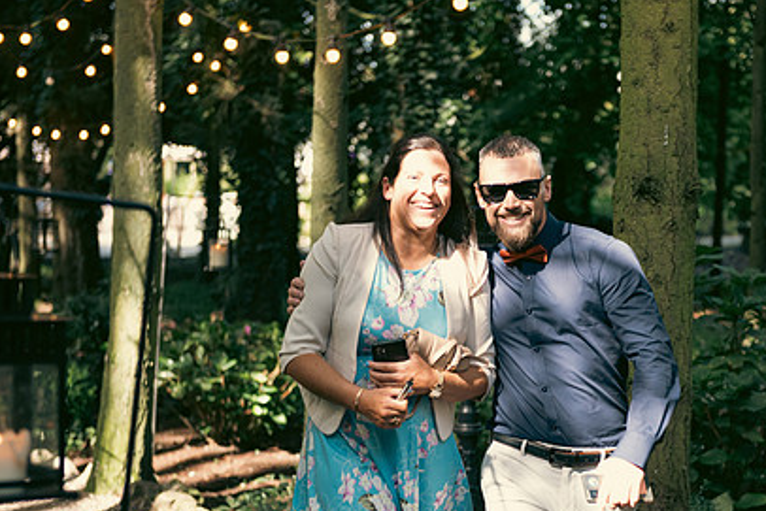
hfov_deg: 20.3
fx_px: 2128
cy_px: 344
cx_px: 530
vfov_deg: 13.7
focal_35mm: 100
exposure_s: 1/160
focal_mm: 70
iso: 250
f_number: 3.5
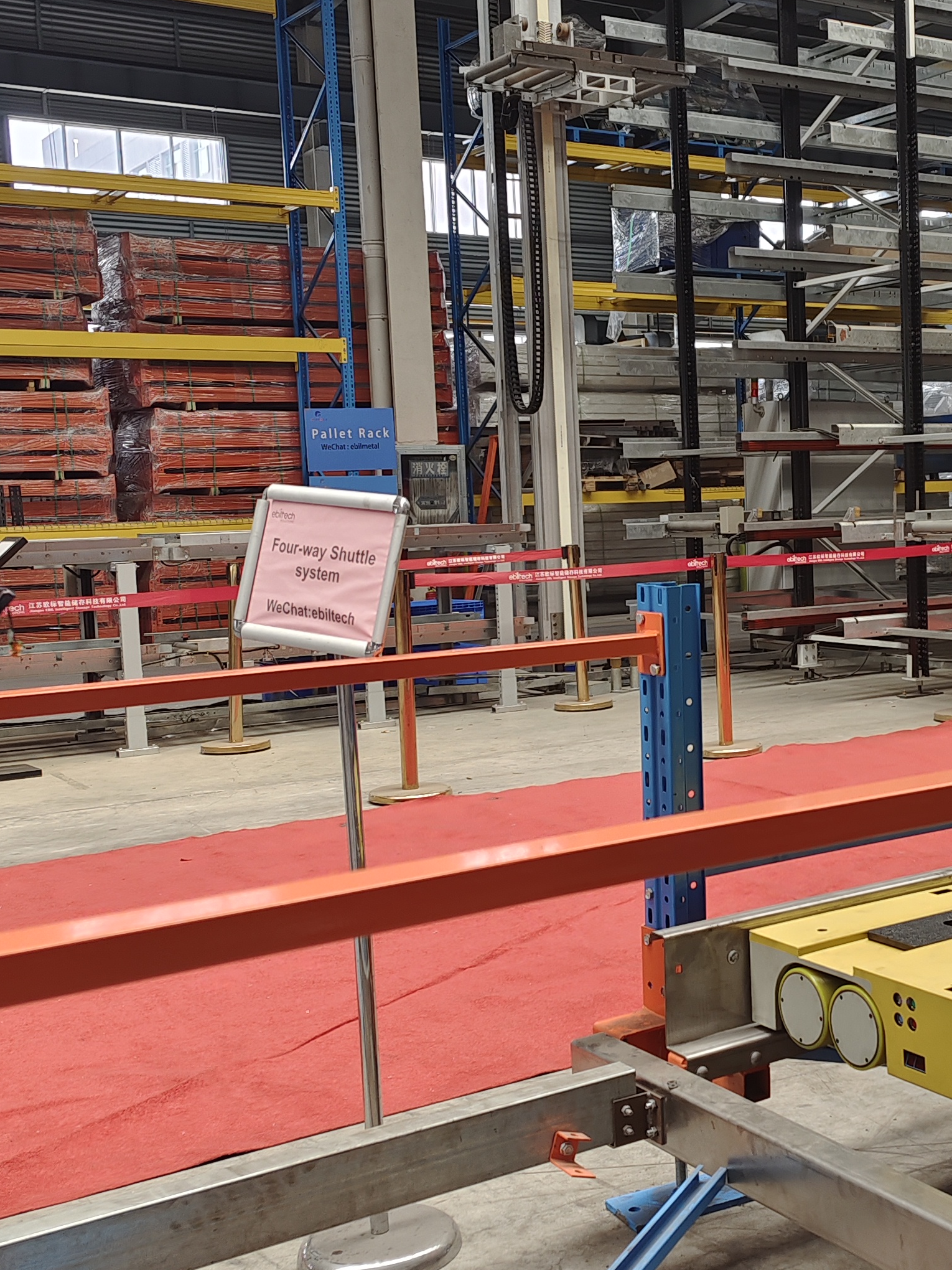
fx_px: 1687
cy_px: 595
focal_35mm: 46
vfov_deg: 41.2
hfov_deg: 30.5
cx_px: 806
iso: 166
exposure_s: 1/100
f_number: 1.57
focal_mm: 6.51
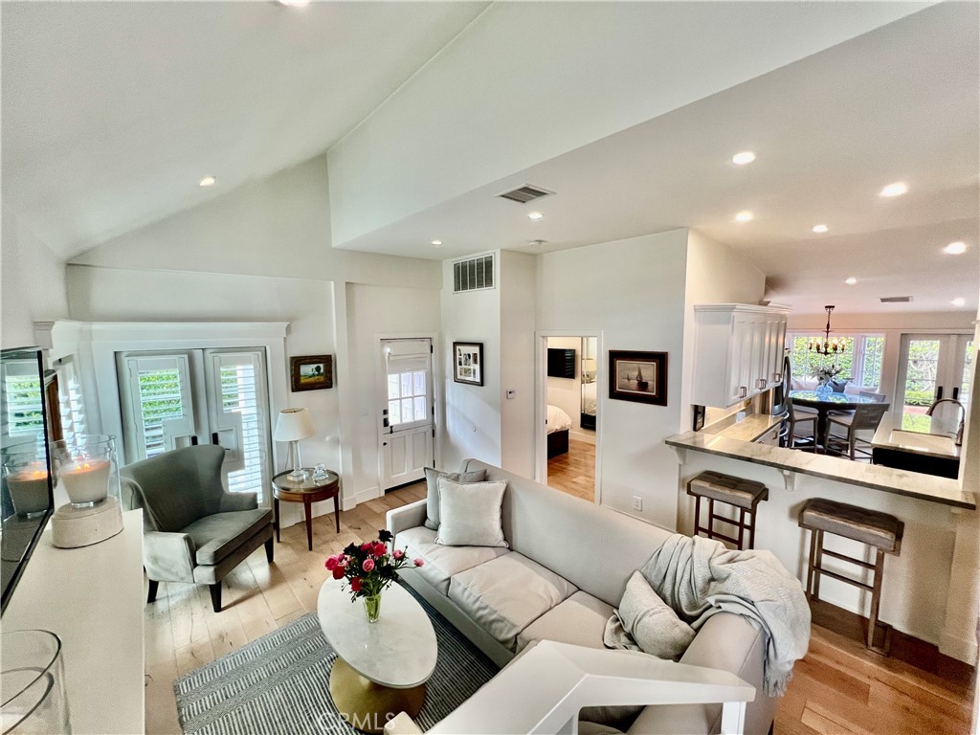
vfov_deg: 89.9
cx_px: 490
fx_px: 368
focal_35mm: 13
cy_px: 368
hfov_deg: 106.2
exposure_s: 1/120
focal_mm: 1.57
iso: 200
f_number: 1.8
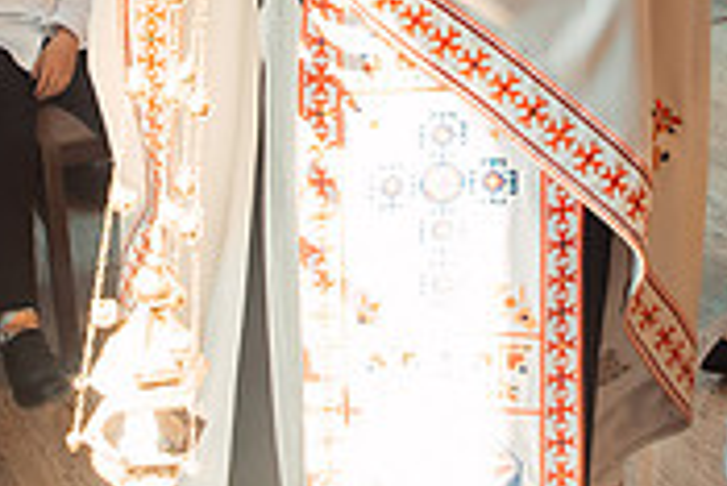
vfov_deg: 14.3
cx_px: 460
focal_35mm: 89
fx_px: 1799
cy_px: -250
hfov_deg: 22.8
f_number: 3.5
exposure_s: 1/250
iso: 1250
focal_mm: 24
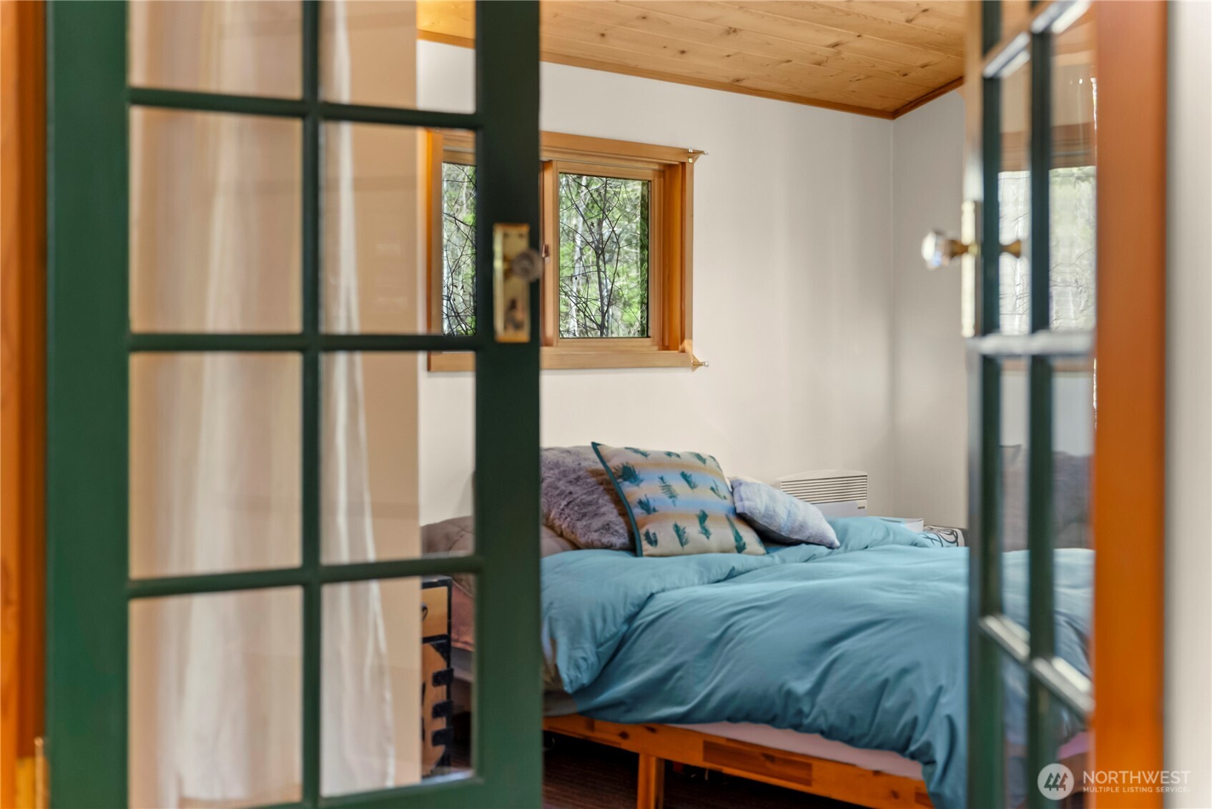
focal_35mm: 46
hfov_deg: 42.3
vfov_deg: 29.0
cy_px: 404
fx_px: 1566
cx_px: 606
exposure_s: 1/10
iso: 400
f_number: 2.8
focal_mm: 46.5
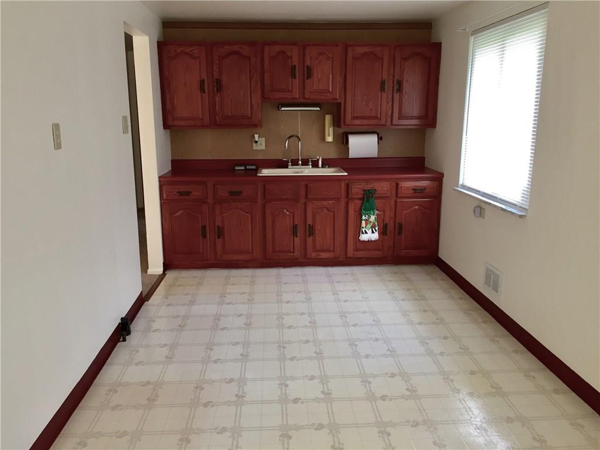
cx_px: 300
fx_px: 503
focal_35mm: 29
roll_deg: -0.9
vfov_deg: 48.2
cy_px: 225
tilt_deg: -12.1
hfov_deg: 61.7
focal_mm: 4.15
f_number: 2.2
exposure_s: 1/30
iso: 64
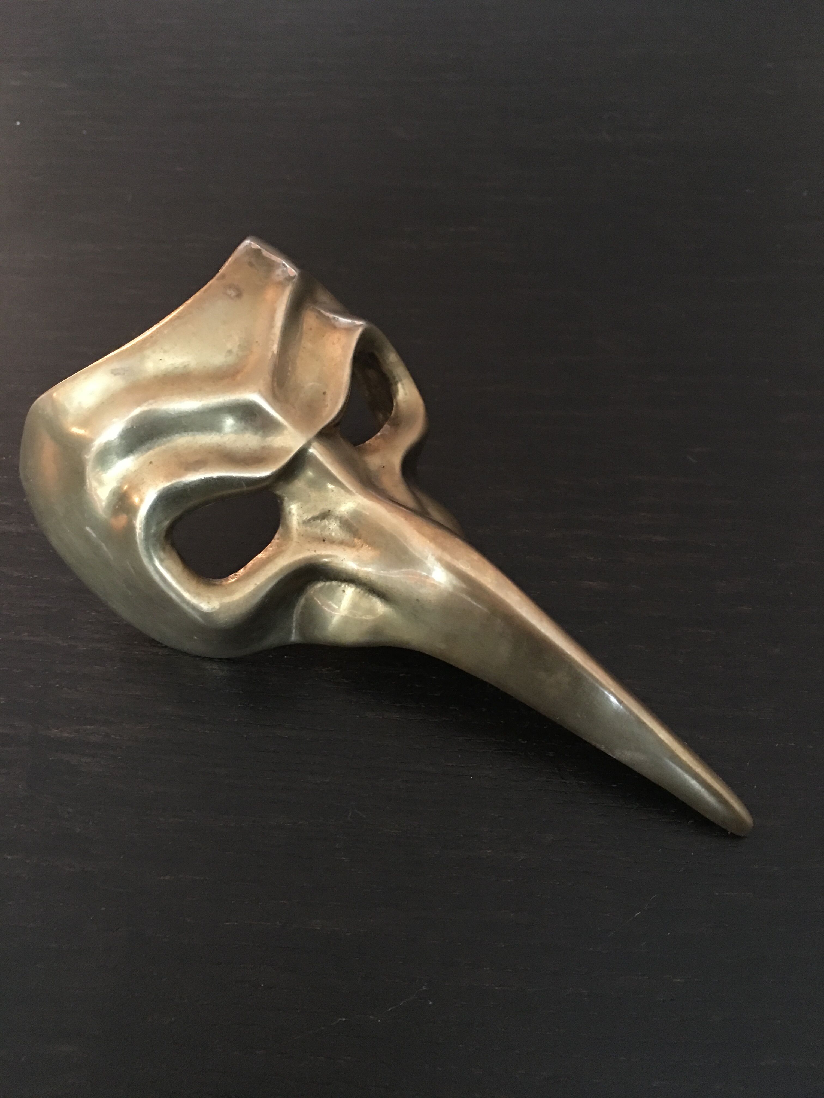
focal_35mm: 29
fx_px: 920
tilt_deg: -54.7
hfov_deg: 48.2
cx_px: 412
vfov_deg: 61.7
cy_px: 549
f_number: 2.2
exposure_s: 1/4
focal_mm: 4.15
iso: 125
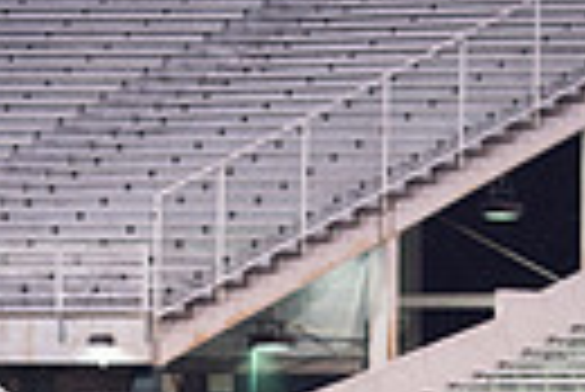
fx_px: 7125
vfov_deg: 3.1
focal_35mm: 438
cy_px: 840
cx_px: 954
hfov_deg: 4.7
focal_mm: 98
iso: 1000
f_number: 2.8
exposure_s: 1/320
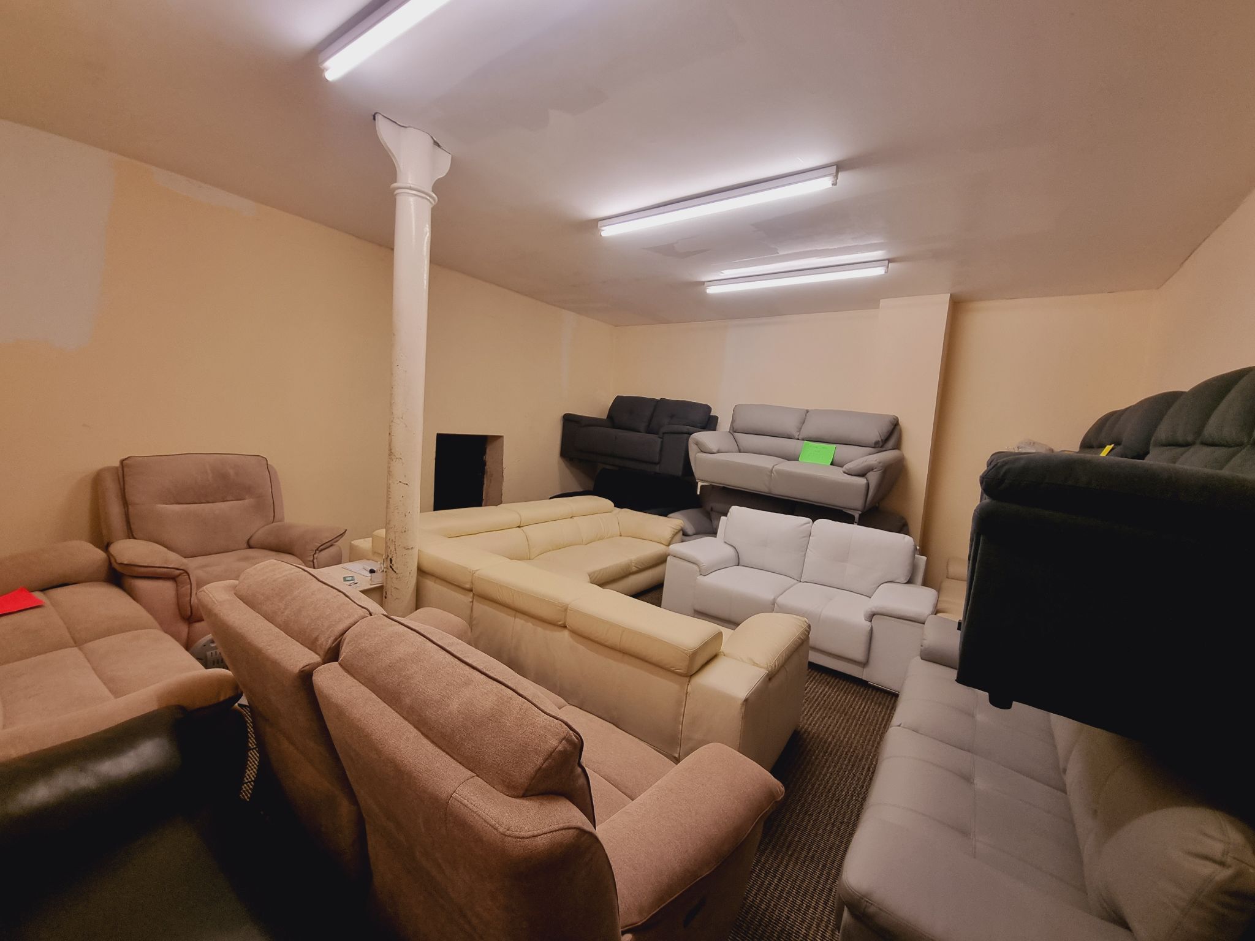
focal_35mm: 13
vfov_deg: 89.9
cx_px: 628
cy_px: 470
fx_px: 471
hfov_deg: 106.2
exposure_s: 1/50
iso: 160
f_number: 2.2
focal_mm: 2.2
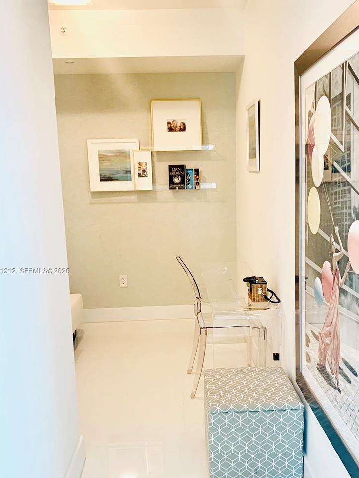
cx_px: 199
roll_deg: +2.0
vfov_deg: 56.6
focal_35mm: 32
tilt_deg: -10.5
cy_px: 271
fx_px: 443
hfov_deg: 44.1
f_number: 1.8
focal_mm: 4.25
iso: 80
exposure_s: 1/120
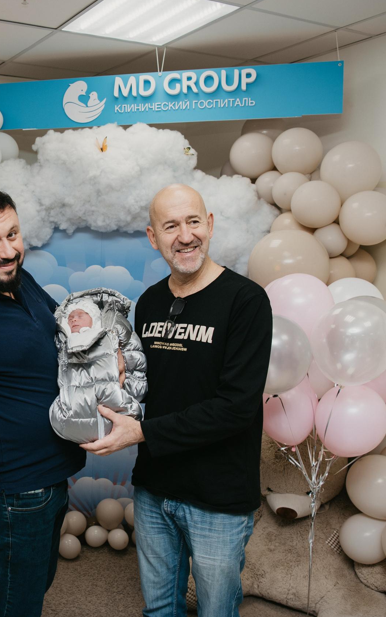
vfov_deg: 52.7
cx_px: 36
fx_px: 623
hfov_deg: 32.6
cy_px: 308
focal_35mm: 37
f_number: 4
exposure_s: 1/160
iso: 160
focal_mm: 24
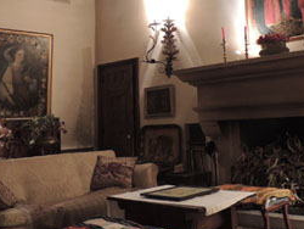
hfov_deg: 41.2
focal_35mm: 46
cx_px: 163
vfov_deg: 31.4
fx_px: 404
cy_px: 83
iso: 400
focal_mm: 4.3
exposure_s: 1/8
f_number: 3
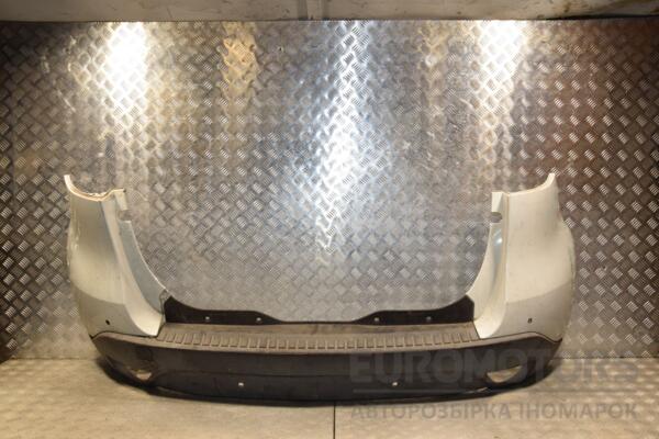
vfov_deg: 40.0
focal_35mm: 33
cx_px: 330
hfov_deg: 57.2
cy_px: 220
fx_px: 604
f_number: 7.1
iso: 800
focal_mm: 22
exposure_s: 1/200
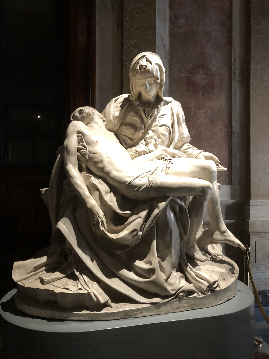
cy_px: 180
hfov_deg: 49.7
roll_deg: +0.0
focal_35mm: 28
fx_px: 290
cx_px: 134
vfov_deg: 63.4
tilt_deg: +0.3
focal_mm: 4
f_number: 1.8
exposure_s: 1/7
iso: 80
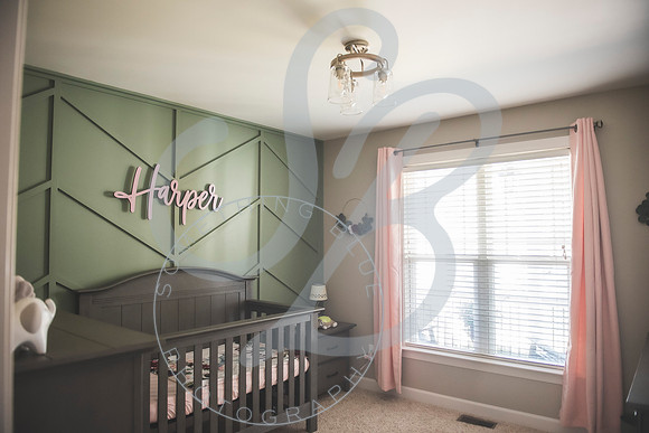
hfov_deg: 73.2
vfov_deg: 52.8
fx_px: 437
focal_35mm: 24
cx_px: 326
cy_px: 216
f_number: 2.8
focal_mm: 24
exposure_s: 1/125
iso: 2000
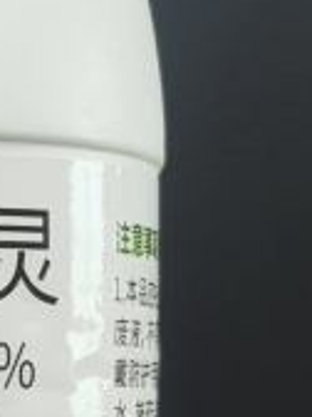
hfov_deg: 7.7
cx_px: -572
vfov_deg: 11.3
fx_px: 2055
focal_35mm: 171
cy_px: 552
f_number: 1.9
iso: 50
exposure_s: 1/190
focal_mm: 5.52
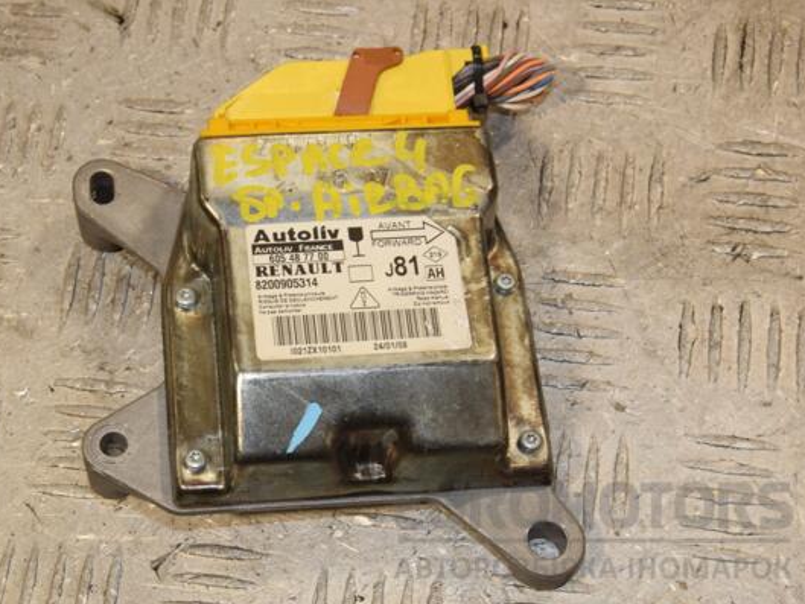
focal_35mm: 85
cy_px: 303
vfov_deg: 17.4
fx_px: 1977
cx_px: 365
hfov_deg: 23.0
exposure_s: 1/100
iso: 800
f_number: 13
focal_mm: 52
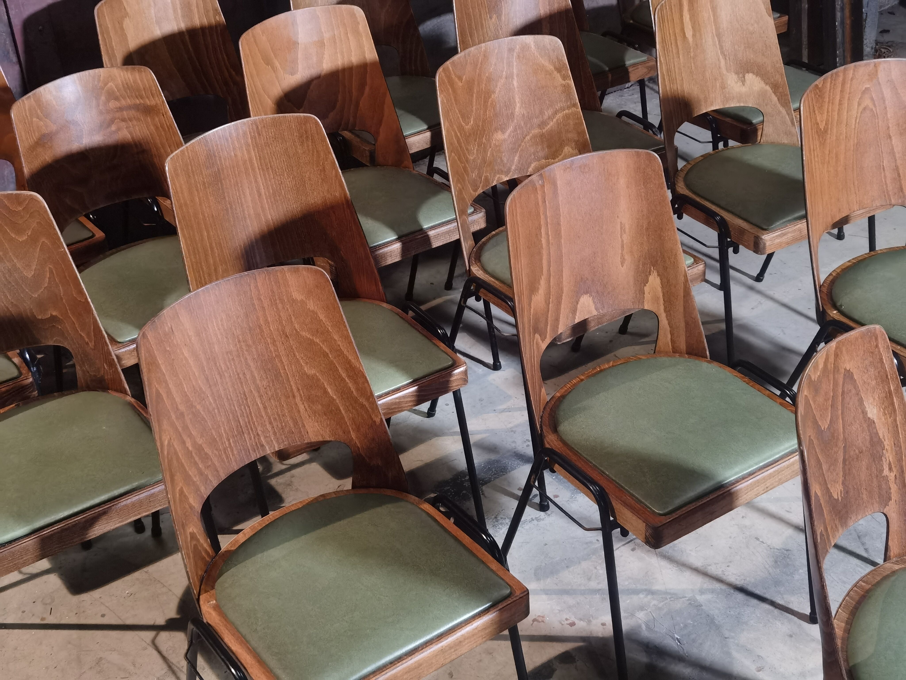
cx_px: 453
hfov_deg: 39.7
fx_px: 1256
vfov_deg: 30.3
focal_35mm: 48
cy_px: 340
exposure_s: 1/33.3
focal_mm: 6.71
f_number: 1.9
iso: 400
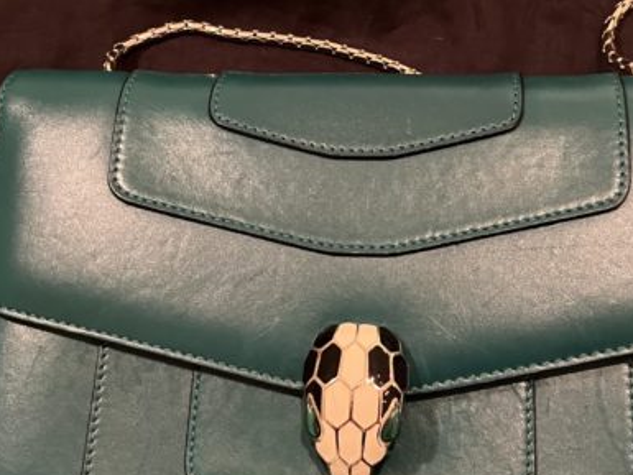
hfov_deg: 35.5
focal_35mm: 54
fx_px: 988
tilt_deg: -77.7
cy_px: 182
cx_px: 355
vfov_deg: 27.0
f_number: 1.6
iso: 500
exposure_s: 1/25
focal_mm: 5.1
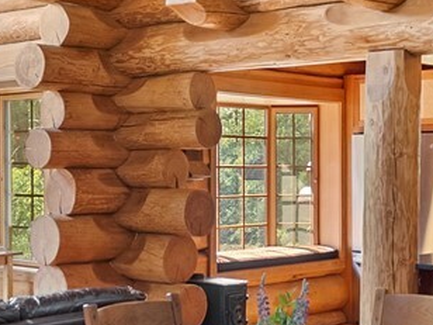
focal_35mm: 74
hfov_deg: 26.2
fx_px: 926
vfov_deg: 19.9
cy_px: 141
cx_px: 160
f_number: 2.8
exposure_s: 1/15
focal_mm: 14
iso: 400
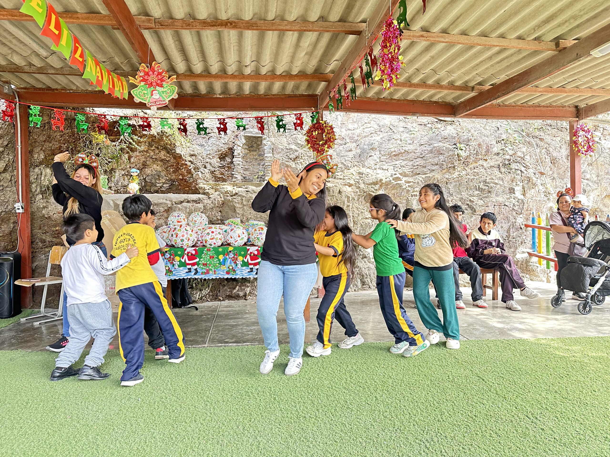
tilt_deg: -1.0
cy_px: 228
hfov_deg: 71.6
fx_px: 423
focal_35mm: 24
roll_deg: +0.4
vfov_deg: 56.8
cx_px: 305
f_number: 1.78
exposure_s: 1/101
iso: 250
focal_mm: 6.86
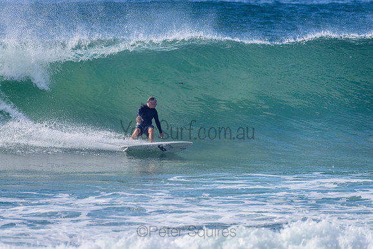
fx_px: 6346
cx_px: 166
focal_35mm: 612
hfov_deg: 3.4
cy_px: 129
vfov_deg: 2.2
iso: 180
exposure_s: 1/2000
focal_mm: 500
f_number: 5.6
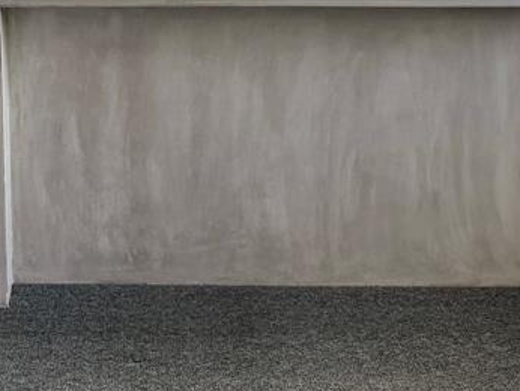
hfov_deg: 26.7
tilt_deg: -10.3
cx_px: 75
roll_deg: +0.4
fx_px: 1067
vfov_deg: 19.0
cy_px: -132
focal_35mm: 71
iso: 100
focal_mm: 6.76
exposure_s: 1/285
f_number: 1.78
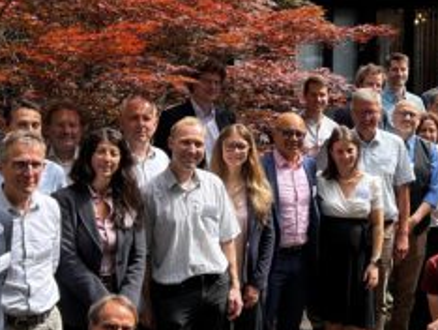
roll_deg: -0.3
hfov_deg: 27.1
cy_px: 141
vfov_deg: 20.7
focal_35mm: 71
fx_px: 899
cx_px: 316
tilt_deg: -5.3
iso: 50
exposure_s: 1/539
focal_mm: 5.7
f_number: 1.5
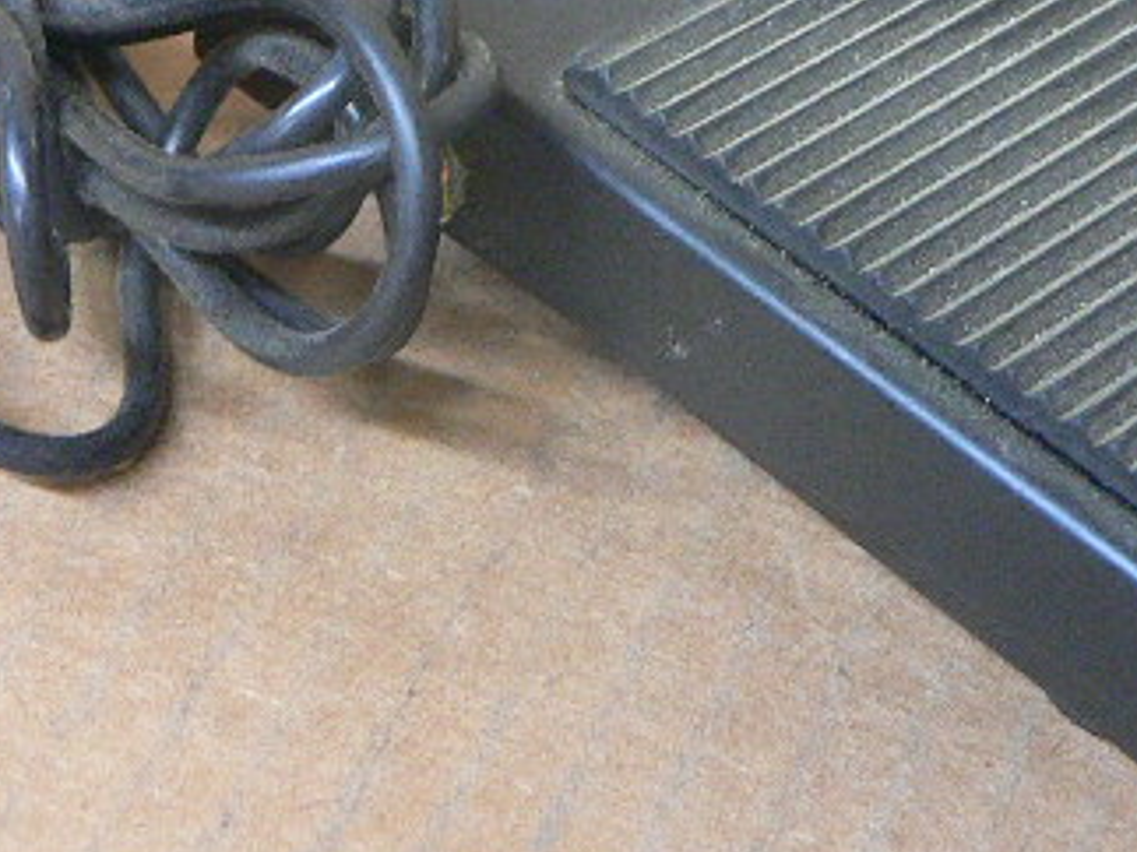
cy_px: 137
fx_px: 3316
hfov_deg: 19.4
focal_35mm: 101
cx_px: 683
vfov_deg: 14.5
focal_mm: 6.7
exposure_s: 1/6
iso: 200
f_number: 2.8
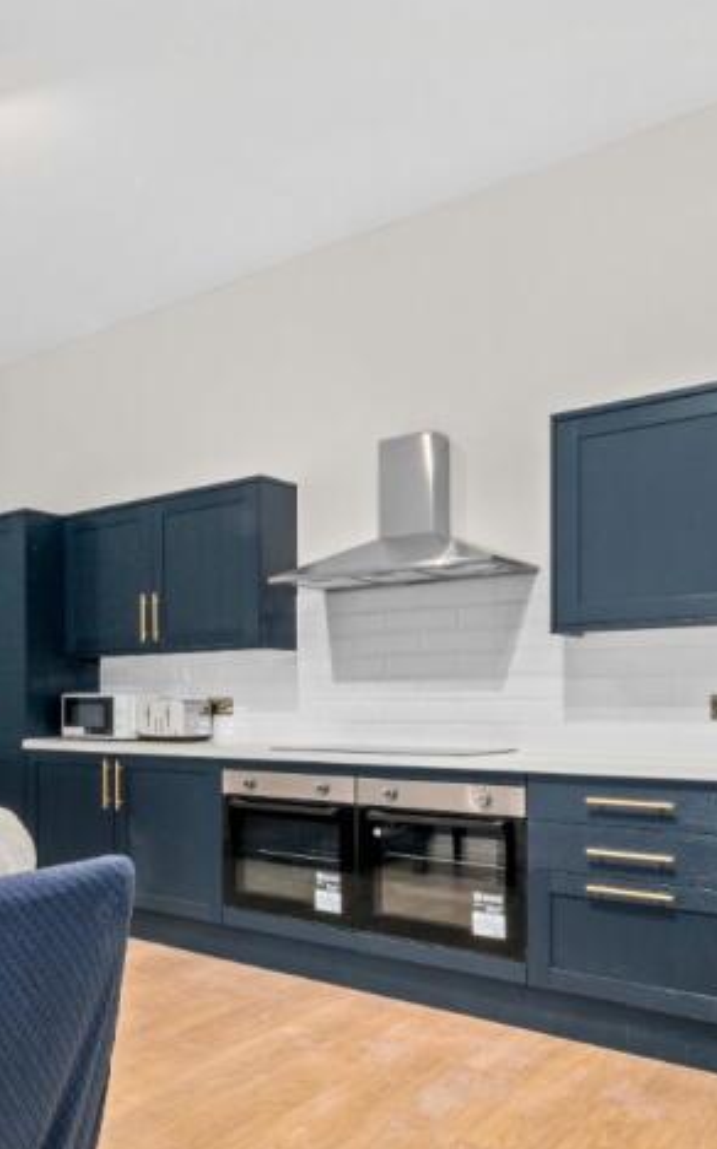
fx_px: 908
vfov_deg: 63.4
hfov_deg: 38.2
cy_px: 740
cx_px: -2
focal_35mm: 29
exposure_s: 10
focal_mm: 13
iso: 800
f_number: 22
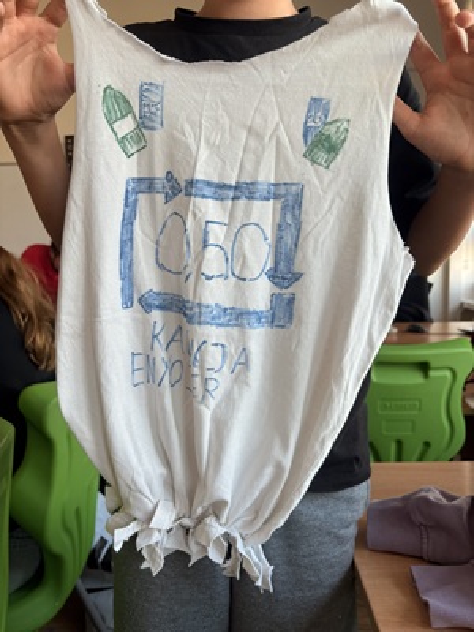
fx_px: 475
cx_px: 237
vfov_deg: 67.3
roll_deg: +0.8
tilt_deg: -5.5
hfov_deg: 53.1
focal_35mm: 26
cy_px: 316
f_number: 1.6
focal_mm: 5.96
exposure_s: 1/122
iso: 50
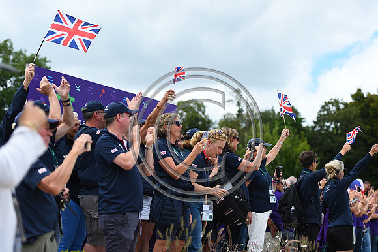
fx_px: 735
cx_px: 189
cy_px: 126
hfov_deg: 28.9
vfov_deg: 19.4
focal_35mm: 70
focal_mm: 70
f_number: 2.8
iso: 100
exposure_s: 1/1000
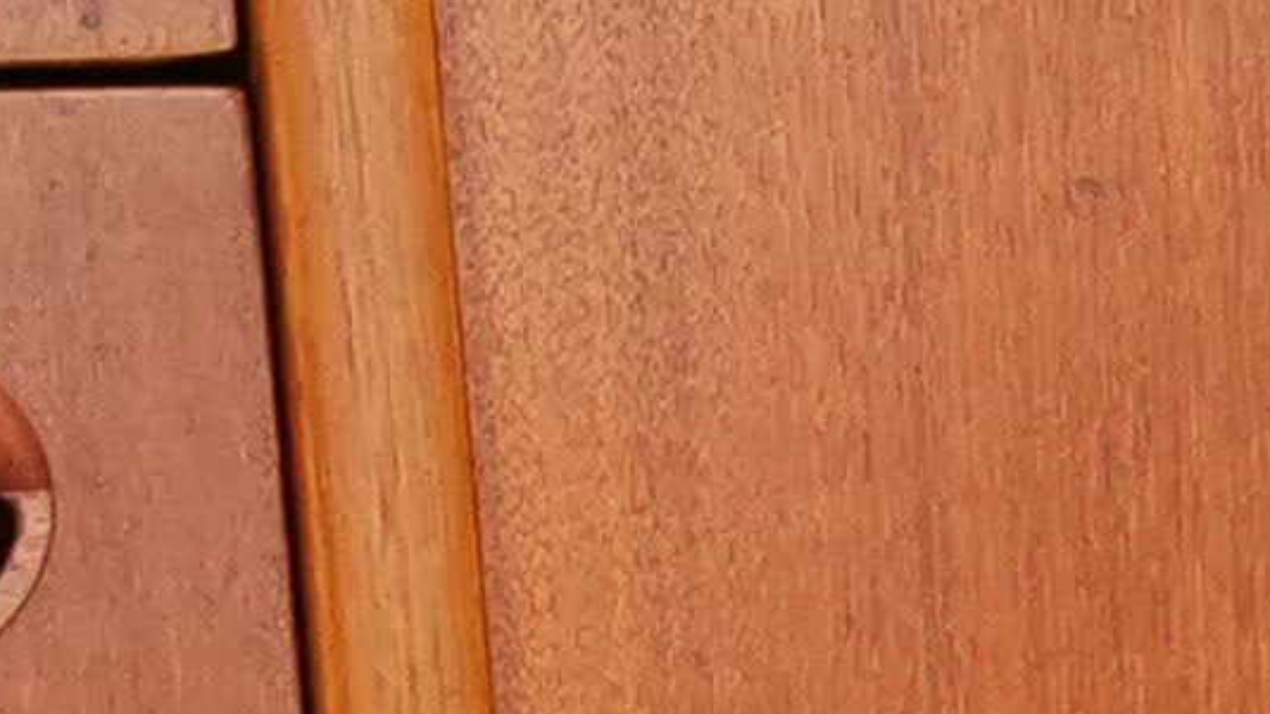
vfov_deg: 5.9
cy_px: 1276
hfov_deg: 9.9
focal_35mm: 201
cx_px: 2597
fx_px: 6767
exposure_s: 1/100
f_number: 1.8
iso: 200
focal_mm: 5.58
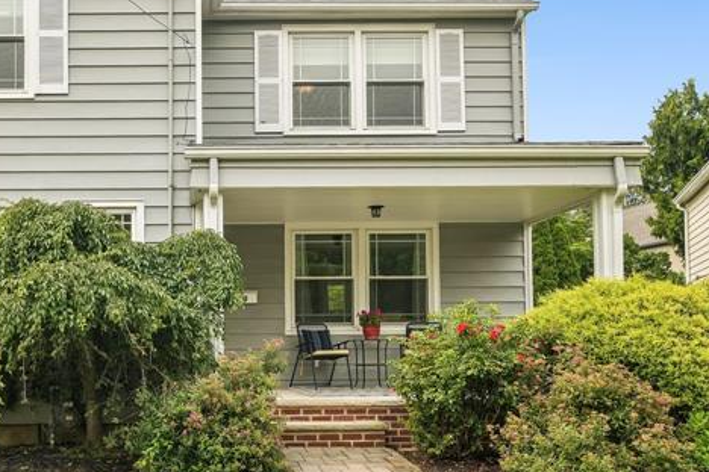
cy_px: 250
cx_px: 201
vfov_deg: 37.8
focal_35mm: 35
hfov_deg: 52.7
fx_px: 689
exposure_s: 1/320
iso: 400
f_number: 8
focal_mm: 16
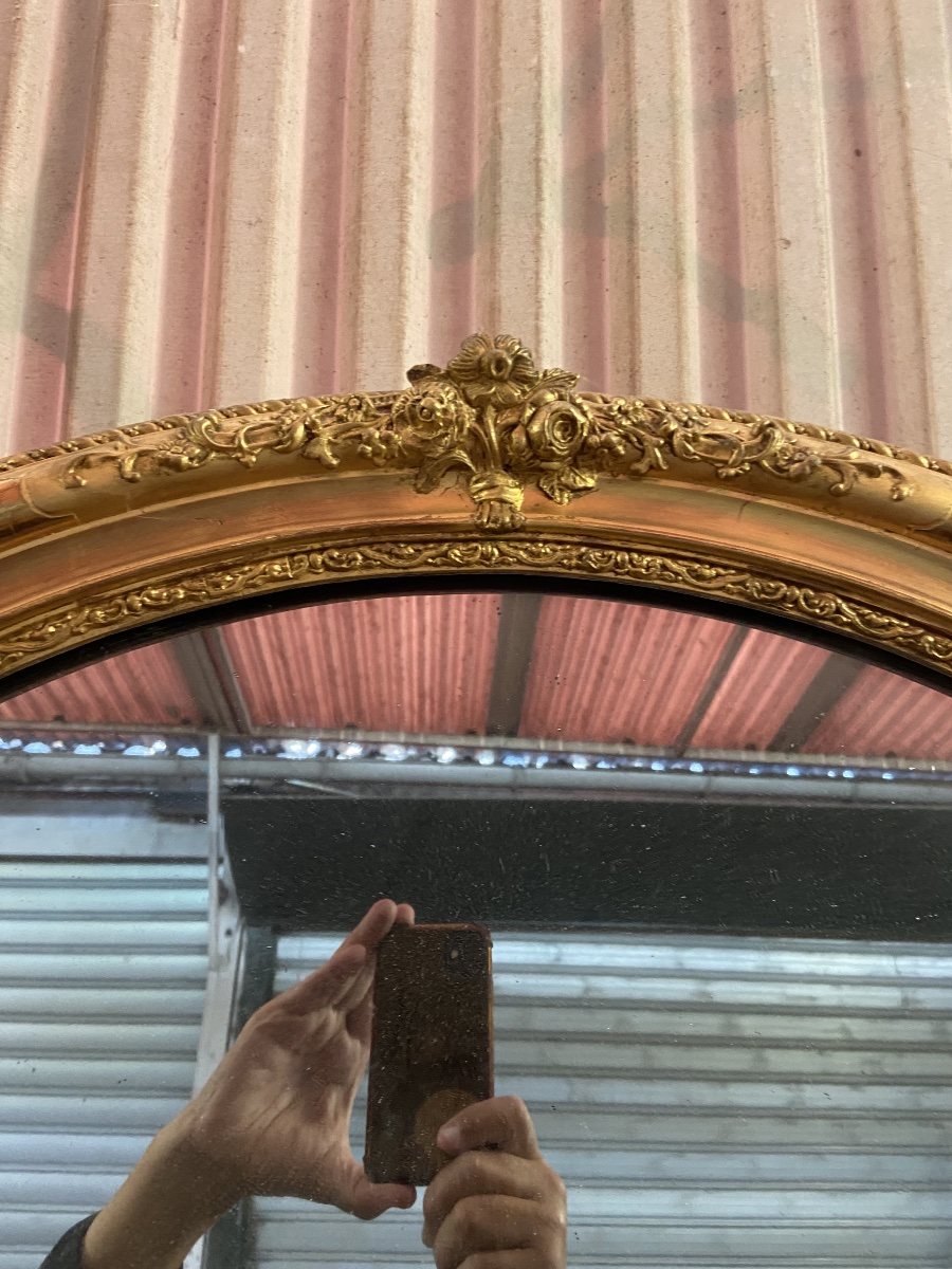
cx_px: 476
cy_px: 634
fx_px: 953
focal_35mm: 26
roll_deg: -2.6
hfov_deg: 53.1
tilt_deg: +8.3
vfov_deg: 67.3
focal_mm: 4.25
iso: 320
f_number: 1.8
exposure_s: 1/50
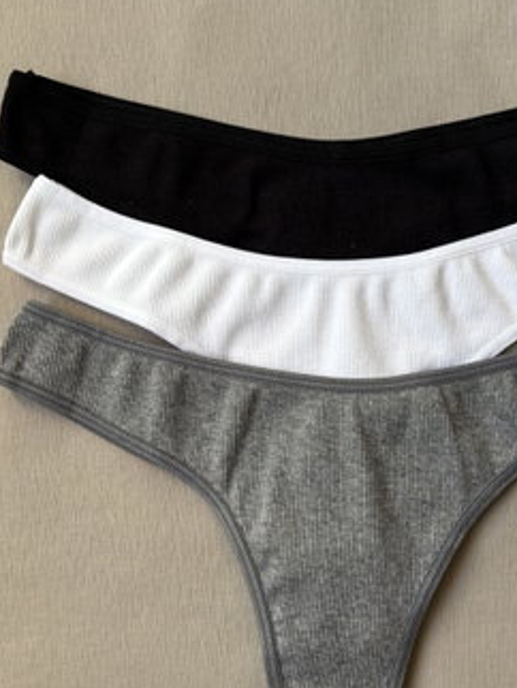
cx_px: 318
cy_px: 390
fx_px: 855
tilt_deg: -84.7
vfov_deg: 43.7
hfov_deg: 33.5
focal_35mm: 43
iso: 32
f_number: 1.6
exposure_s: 1/124
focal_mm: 5.96
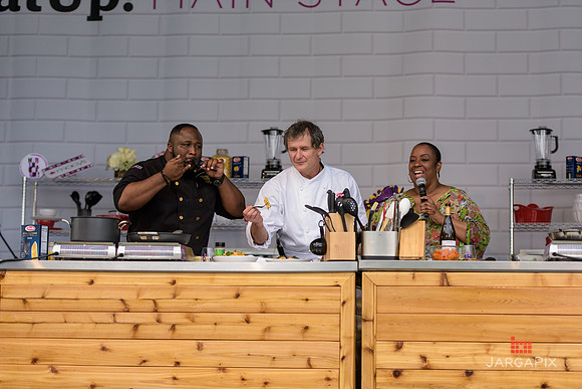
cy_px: 194
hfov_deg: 20.4
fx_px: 1617
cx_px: 291
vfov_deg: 13.7
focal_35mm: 100
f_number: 3.2
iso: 250
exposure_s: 1/1250
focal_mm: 100
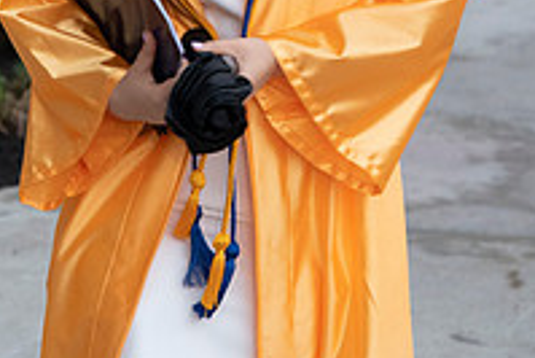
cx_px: 234
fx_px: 3034
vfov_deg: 6.7
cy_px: -79
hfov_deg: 10.1
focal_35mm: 204
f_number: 4
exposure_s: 1/160
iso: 2000
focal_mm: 70
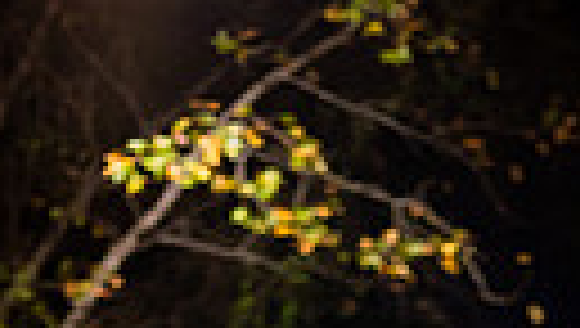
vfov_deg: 6.2
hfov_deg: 11.7
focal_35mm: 183
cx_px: 456
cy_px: 971
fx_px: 2818
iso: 800
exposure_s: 1/160
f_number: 1.8
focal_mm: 50
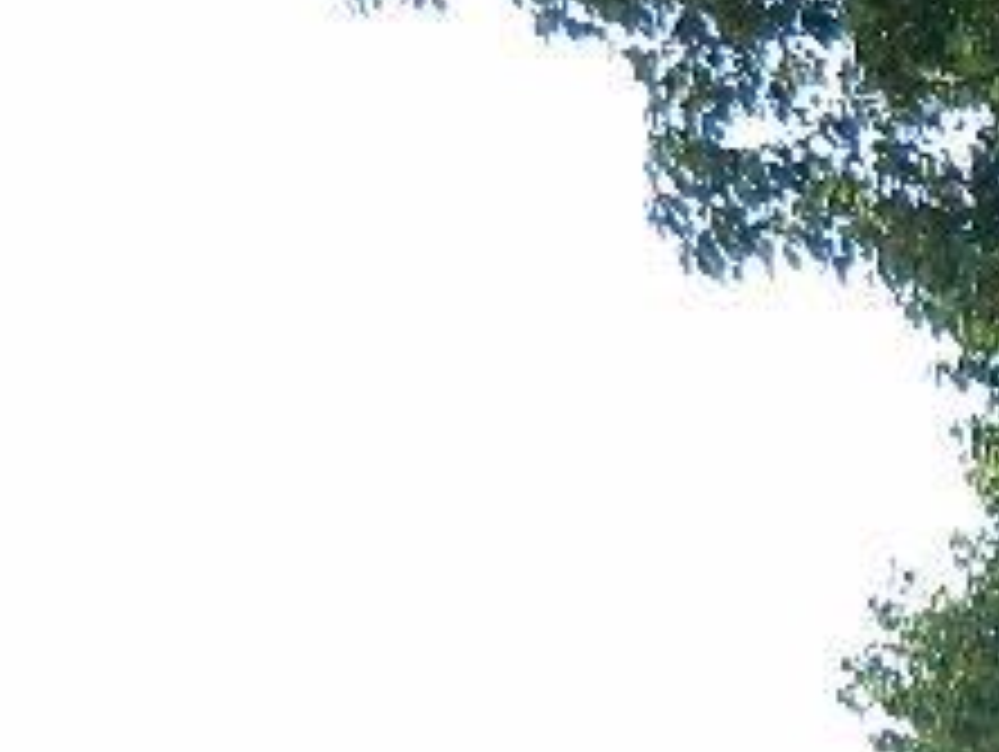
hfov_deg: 9.5
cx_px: 2228
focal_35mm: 189
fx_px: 5460
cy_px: 1680
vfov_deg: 7.5
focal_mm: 7.3
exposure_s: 1/200
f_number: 3.5
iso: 80
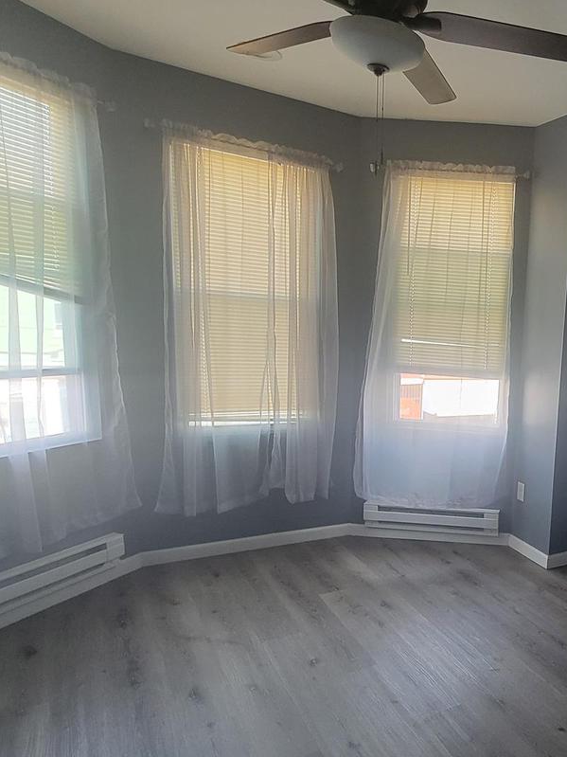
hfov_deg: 47.3
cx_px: 544
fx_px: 546
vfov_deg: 69.2
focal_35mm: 25
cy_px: 424
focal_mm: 2.2
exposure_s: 1/60
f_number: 2.2
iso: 320
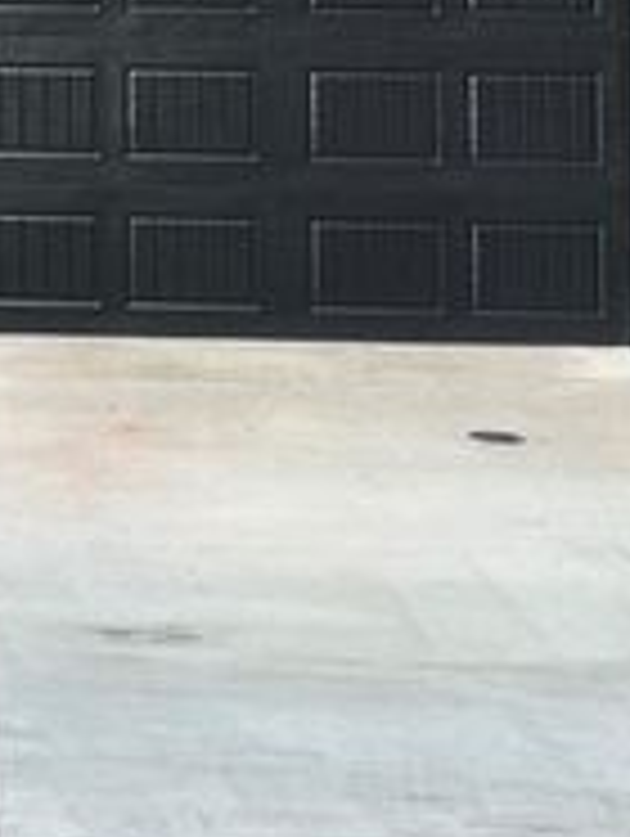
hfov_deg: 15.1
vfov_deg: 20.0
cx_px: -220
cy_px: -119
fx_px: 2252
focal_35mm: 93
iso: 50
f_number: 1.5
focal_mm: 5.7
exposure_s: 1/6211
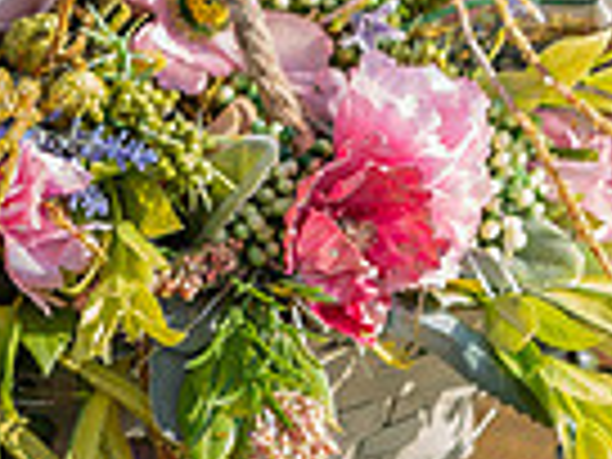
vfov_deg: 6.6
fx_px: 3978
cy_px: 128
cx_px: -184
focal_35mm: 225
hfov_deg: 8.7
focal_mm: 55
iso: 64
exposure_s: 1/320
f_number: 3.5
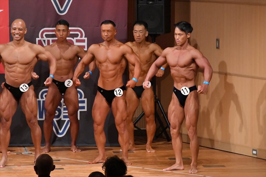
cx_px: 133
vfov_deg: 5.1
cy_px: 88
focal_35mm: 270
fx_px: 1994
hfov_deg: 7.6
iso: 10000
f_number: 5.6
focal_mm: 180
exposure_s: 1/400
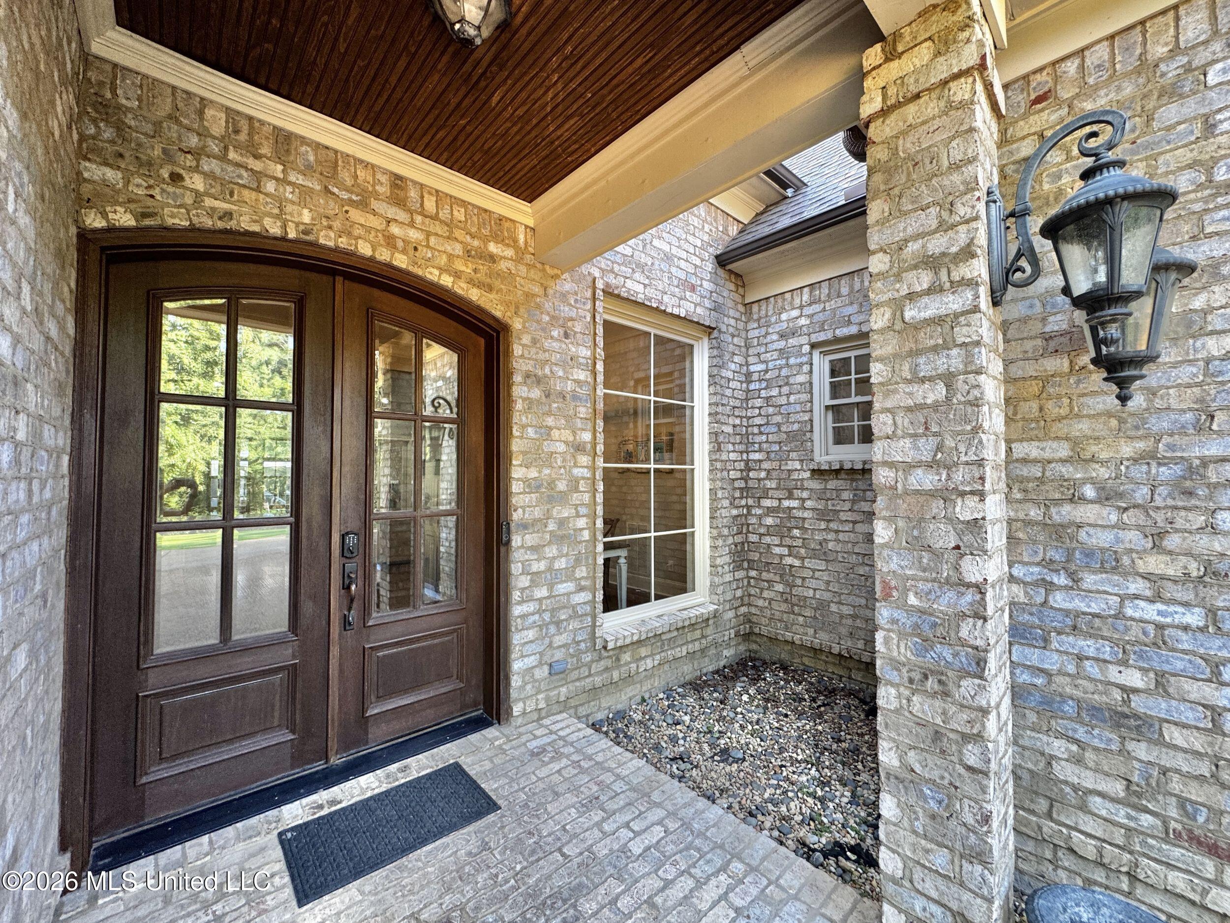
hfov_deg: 102.1
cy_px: 462
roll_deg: -0.3
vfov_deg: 85.7
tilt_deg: +2.8
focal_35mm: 14
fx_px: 497
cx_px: 615
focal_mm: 2.22
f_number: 2.2
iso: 125
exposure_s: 1/99
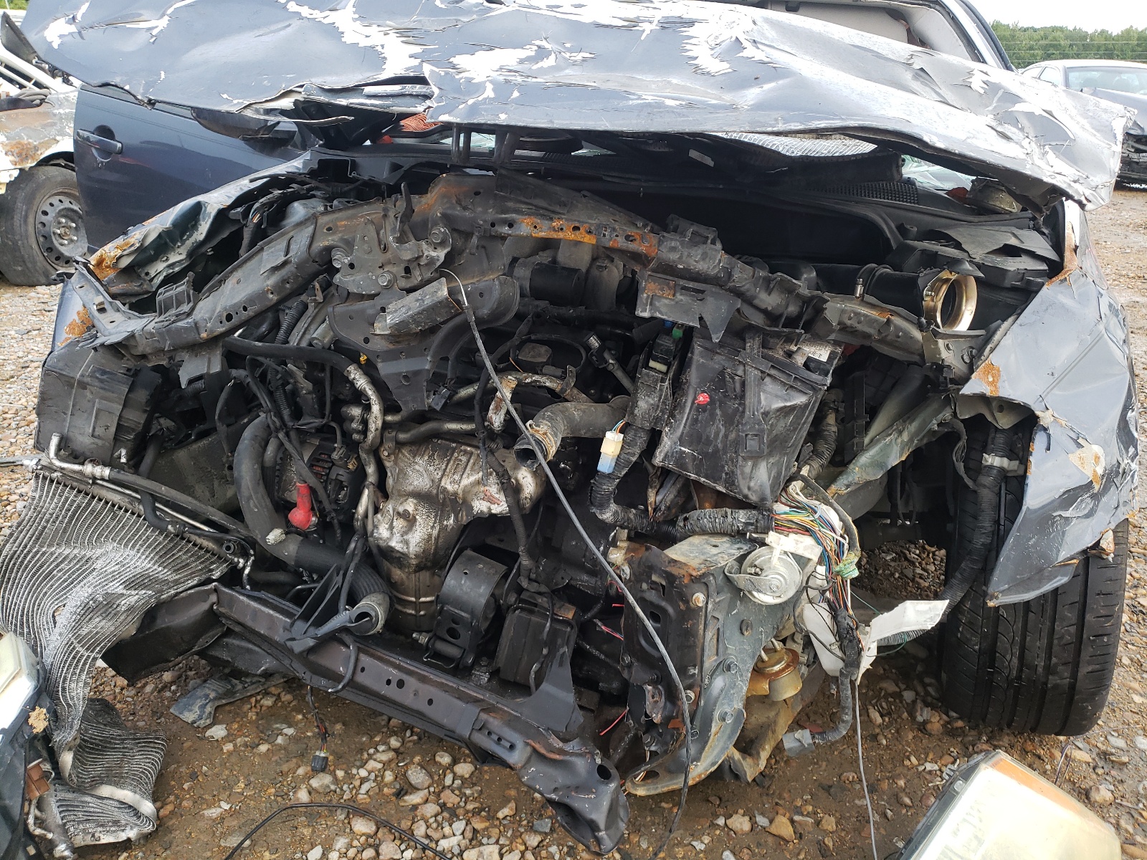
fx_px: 862
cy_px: 430
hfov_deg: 67.3
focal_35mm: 26
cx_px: 574
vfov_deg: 53.1
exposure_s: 1/120
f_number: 1.5
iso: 64
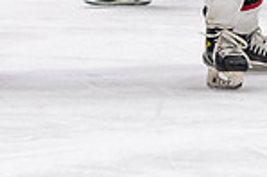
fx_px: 5460
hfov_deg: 2.8
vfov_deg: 1.9
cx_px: 256
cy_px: -95
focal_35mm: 737
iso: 3200
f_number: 2.8
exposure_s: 1/640
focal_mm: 110
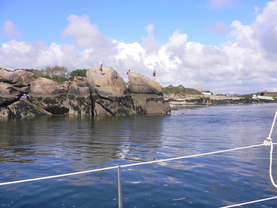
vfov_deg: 40.7
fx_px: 280
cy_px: 104
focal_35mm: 35
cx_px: 138
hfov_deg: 52.6
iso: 80
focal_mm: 5.8
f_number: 5.6
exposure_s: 1/320
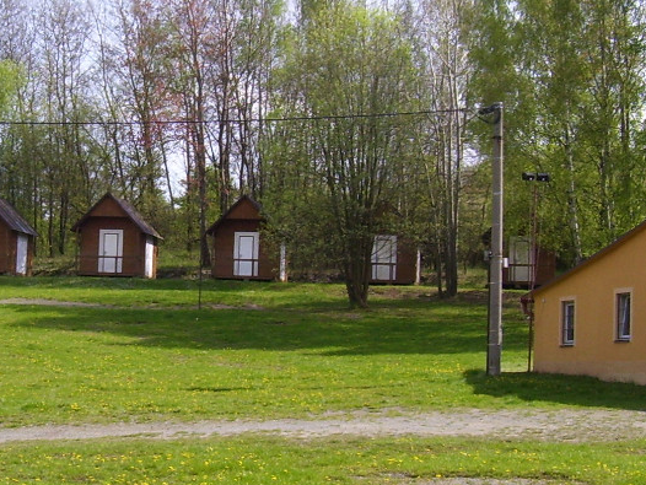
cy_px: 285
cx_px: 95
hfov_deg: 21.4
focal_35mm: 90
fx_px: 1680
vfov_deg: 16.4
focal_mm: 6
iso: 80
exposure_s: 1/350
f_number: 4.8
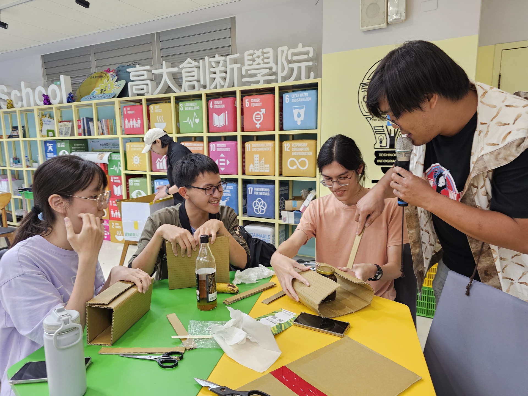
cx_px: 264
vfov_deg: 58.9
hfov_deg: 73.9
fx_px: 351
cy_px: 198
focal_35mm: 23
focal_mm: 6.3
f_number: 1.7
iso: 400
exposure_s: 1/120
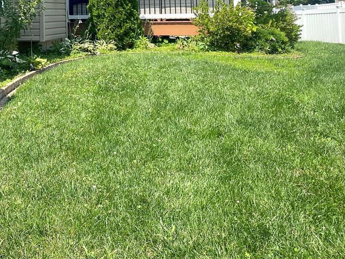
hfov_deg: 31.8
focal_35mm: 58
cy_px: -29
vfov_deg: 23.6
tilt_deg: +2.9
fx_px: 578
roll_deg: +1.7
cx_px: 40
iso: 32
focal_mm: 4.25
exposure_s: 1/1754
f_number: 1.8
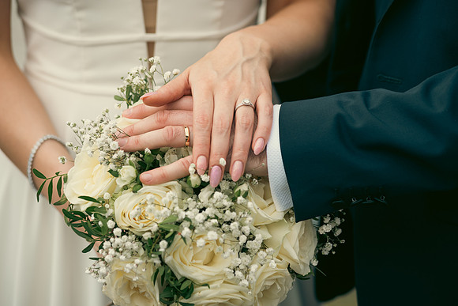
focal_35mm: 125
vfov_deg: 11.0
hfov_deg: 16.4
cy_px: 153
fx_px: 1591
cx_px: 229
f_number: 3.5
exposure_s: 1/250
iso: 160
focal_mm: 125
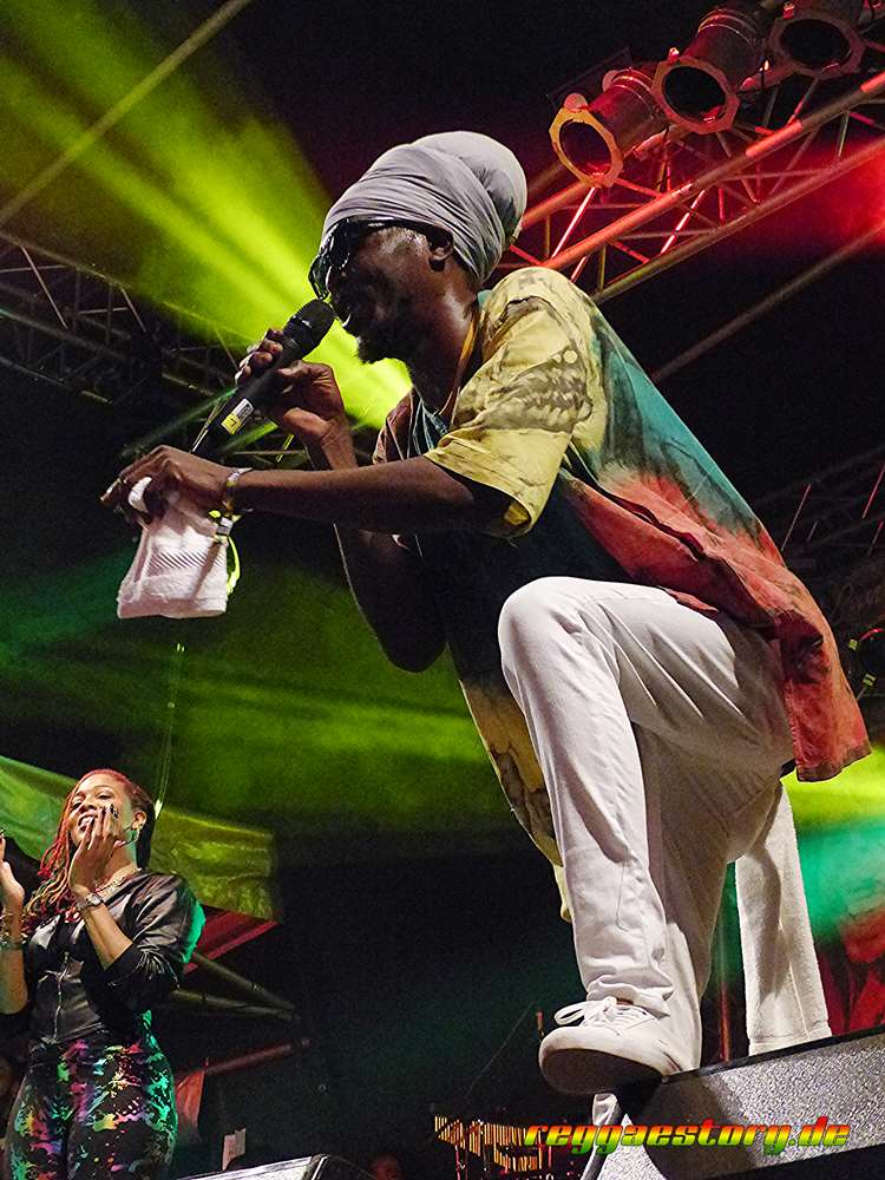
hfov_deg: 20.4
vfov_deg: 27.0
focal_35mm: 72
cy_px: 590
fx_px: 2454
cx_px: 442
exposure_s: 1/125
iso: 1600
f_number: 2.8
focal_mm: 13
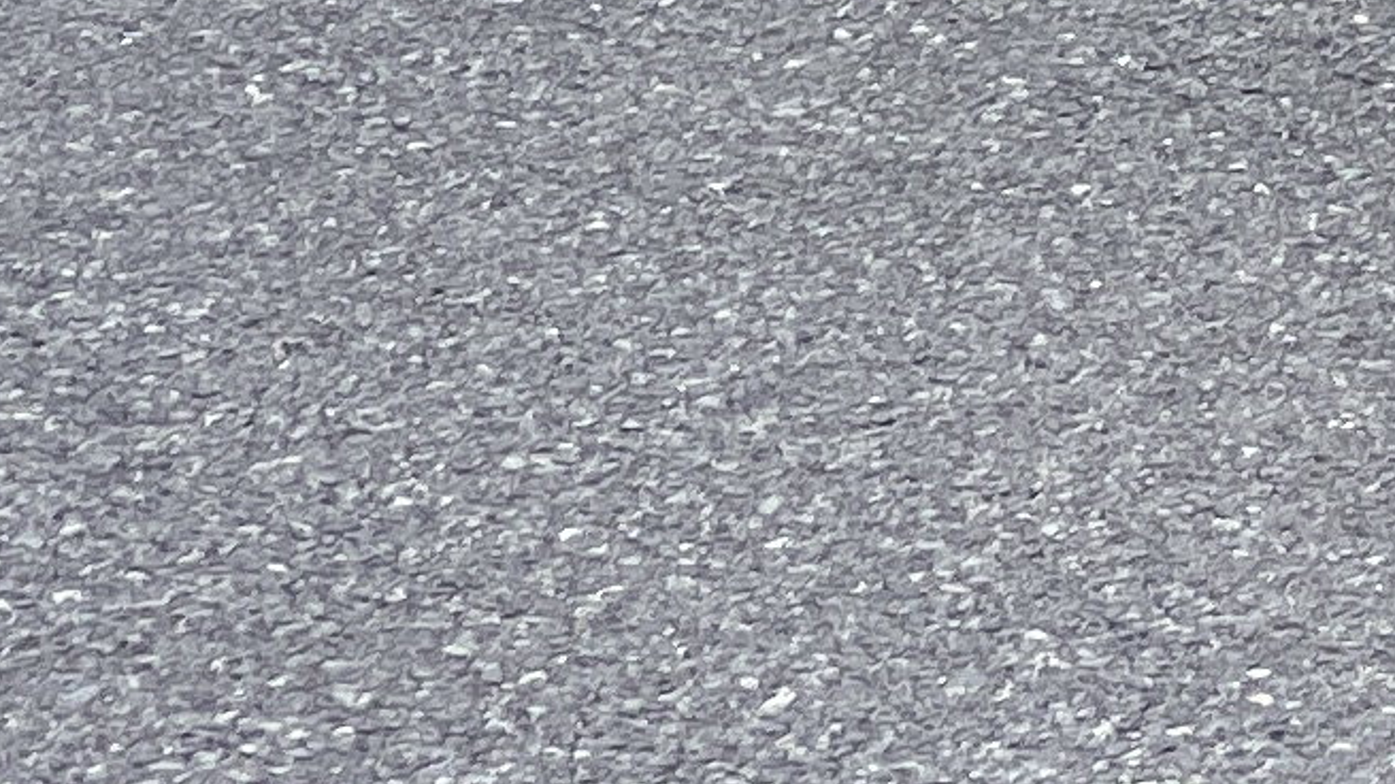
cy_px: -2179
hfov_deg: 5.9
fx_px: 12906
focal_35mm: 349
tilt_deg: -5.8
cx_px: 3670
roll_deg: +0.6
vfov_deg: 3.3
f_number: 2
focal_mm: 6
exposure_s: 1/180
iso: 20
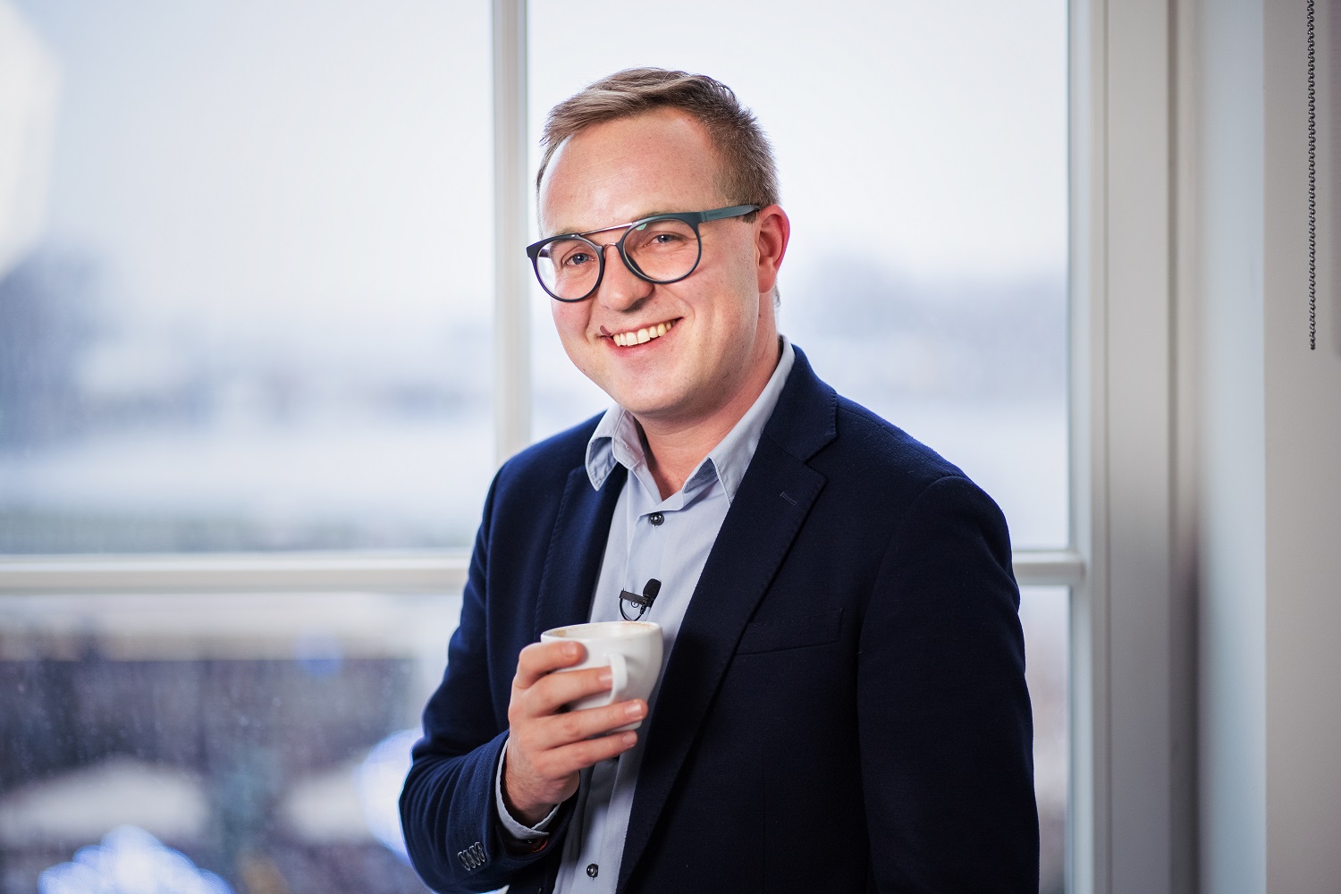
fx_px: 3166
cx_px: 670
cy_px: 447
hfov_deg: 23.9
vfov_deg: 16.1
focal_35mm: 85
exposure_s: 1/250
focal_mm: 85
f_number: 1.8
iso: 800
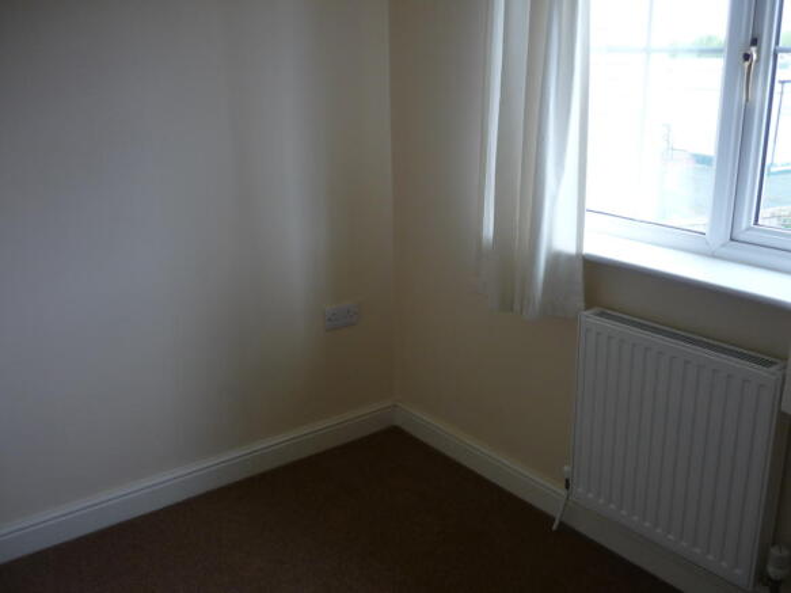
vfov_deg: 42.9
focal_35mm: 33
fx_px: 754
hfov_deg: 55.4
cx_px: 396
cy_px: 296
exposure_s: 1/40
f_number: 2.8
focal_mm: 5.5
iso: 100
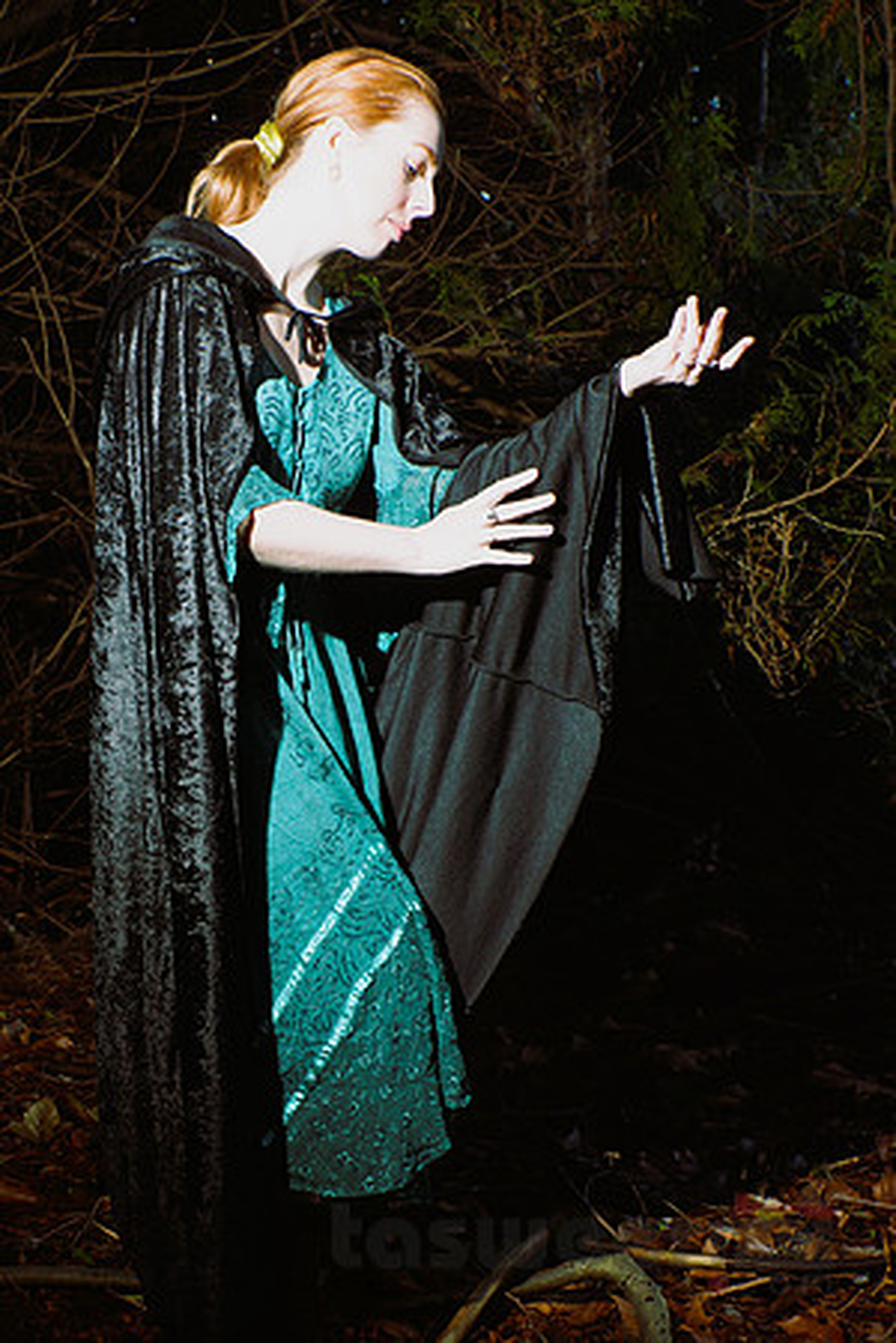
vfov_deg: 53.1
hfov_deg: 36.9
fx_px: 1344
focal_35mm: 36
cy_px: 672
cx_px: 448
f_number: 5.6
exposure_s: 1/100
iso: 200
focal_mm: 24
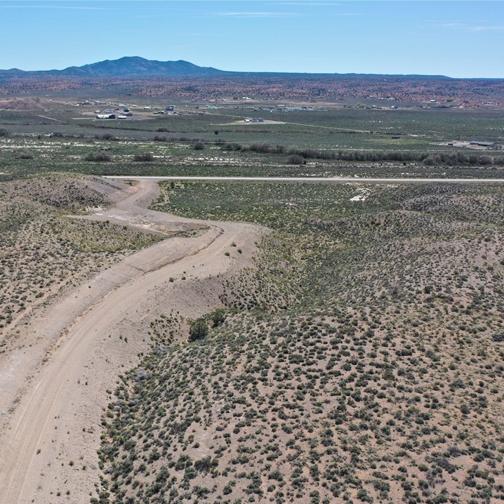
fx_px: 593
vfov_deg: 46.0
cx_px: 185
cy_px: 253
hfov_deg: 45.6
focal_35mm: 36
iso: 100
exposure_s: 1/500
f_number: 2.8
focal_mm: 10.26
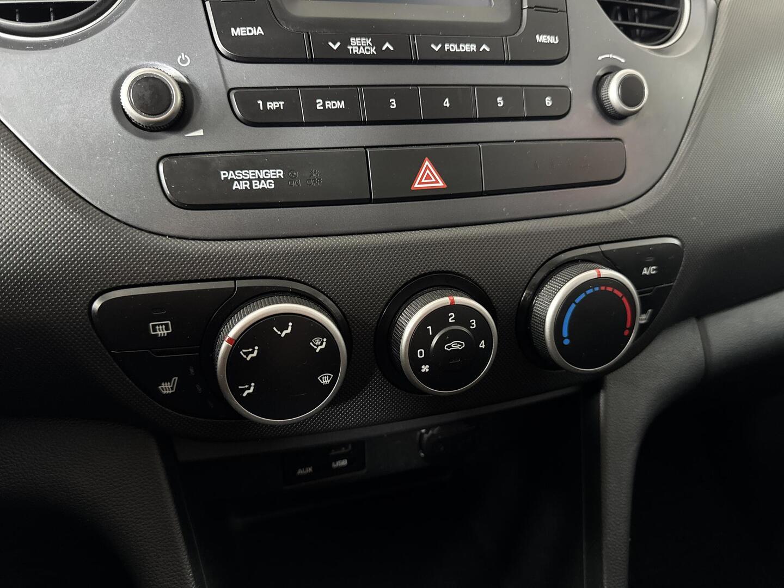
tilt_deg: -23.0
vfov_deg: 56.8
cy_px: 294
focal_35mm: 24
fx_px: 544
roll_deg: -0.8
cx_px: 392
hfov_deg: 71.6
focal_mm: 6.76
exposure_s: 1/25
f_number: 1.78
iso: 800
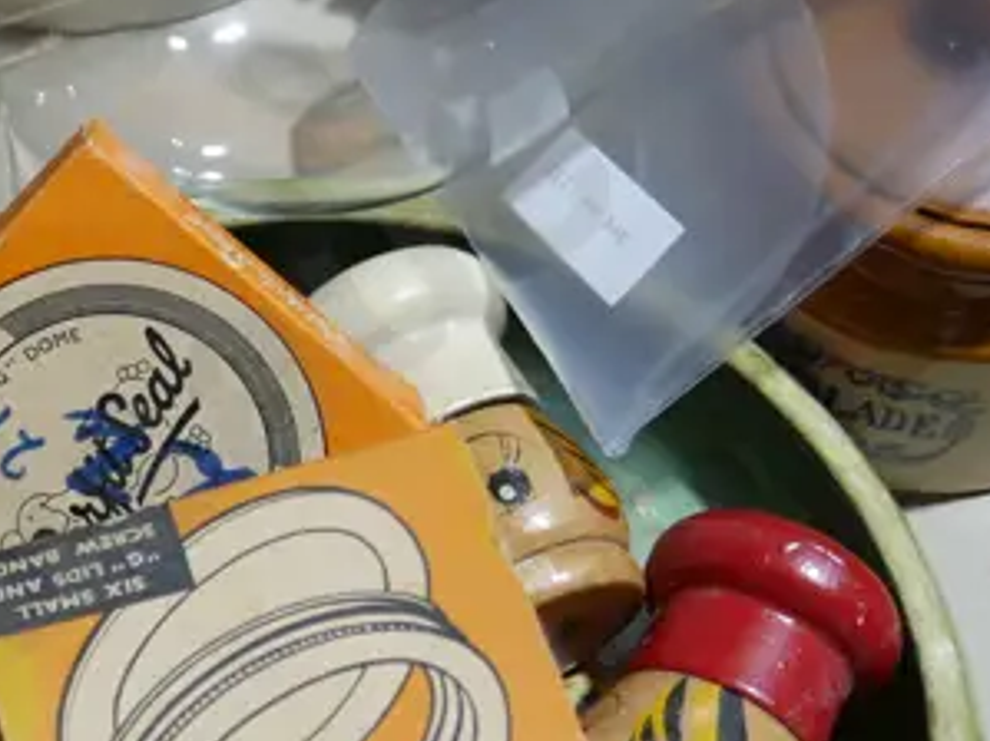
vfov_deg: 15.4
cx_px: 417
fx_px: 2744
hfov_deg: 20.4
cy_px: 266
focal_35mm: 96
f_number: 3.5
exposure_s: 1/60
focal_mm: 14
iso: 200
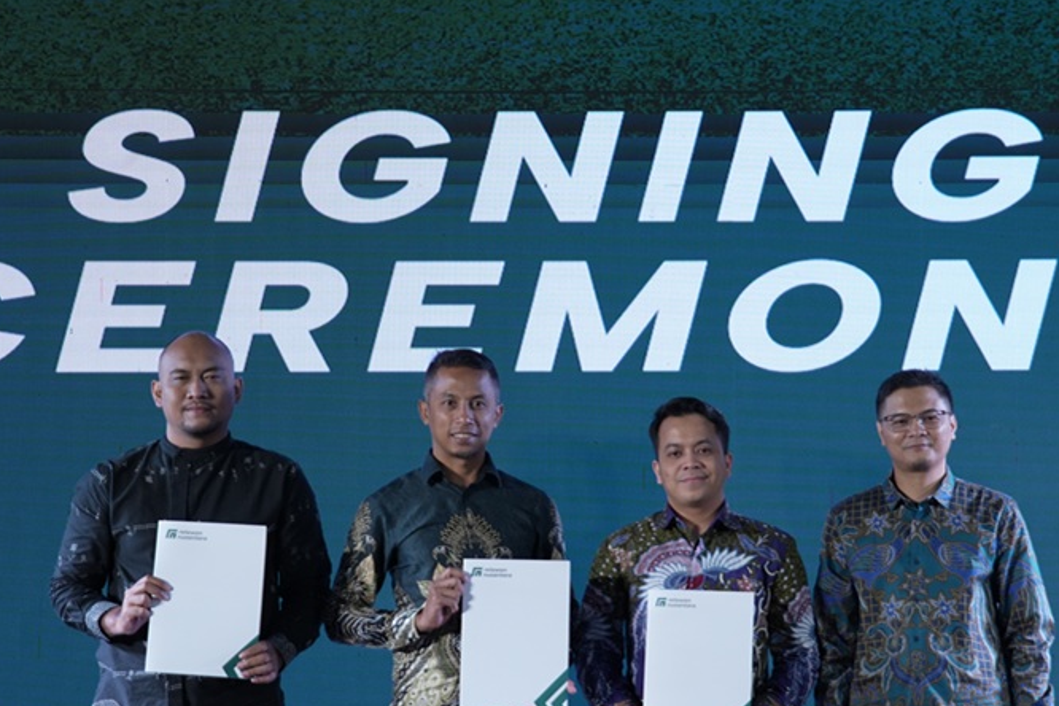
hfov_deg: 19.4
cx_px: 591
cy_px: 415
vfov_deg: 13.0
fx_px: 3089
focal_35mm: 105
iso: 1000
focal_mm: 70
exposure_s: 1/250
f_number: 2.8
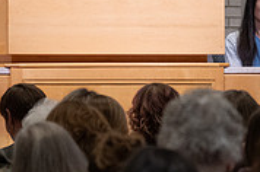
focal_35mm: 579
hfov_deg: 3.6
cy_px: 99
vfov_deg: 2.4
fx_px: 4174
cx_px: 237
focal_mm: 120
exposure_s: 1/320
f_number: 4
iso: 1250
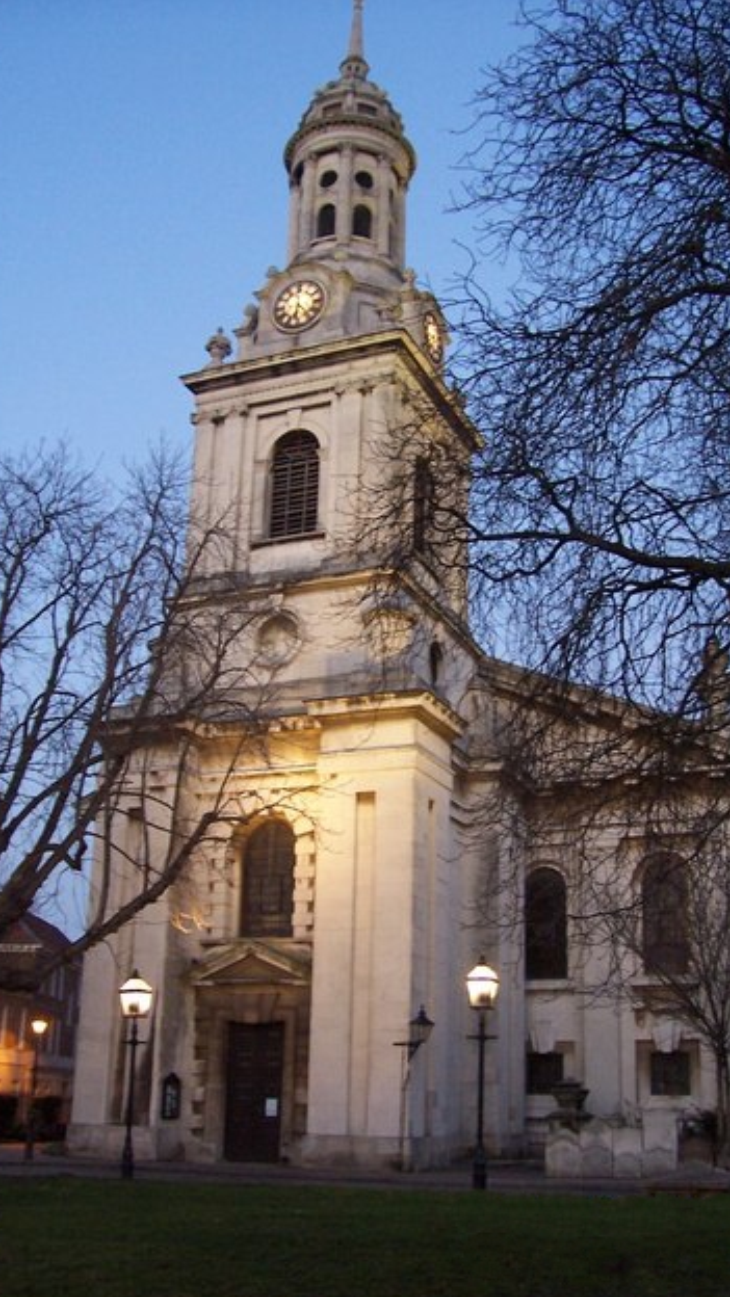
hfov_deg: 31.2
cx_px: 368
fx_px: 1308
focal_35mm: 38
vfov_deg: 52.8
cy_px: 663
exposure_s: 1/8
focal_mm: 5.6
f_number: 2.7
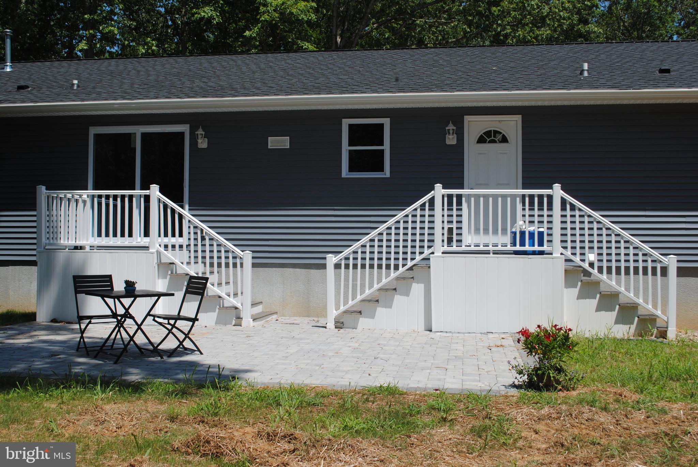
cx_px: 349
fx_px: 757
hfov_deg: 49.5
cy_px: 234
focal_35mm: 39
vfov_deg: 34.3
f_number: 9
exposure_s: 1/320
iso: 100
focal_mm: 26
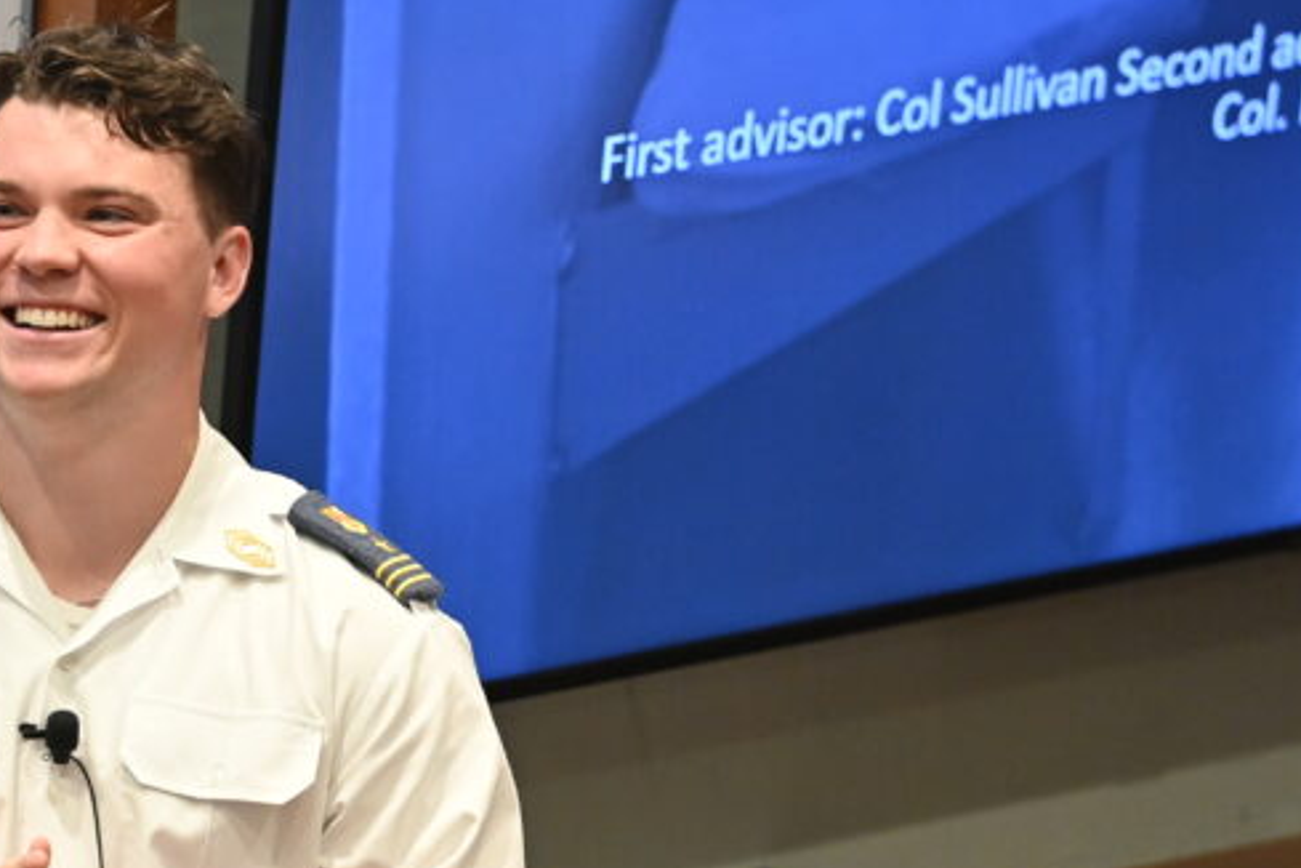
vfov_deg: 3.4
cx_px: 261
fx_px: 14744
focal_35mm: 408
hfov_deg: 5.0
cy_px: 688
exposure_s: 1/200
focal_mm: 195
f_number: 4.5
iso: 5000
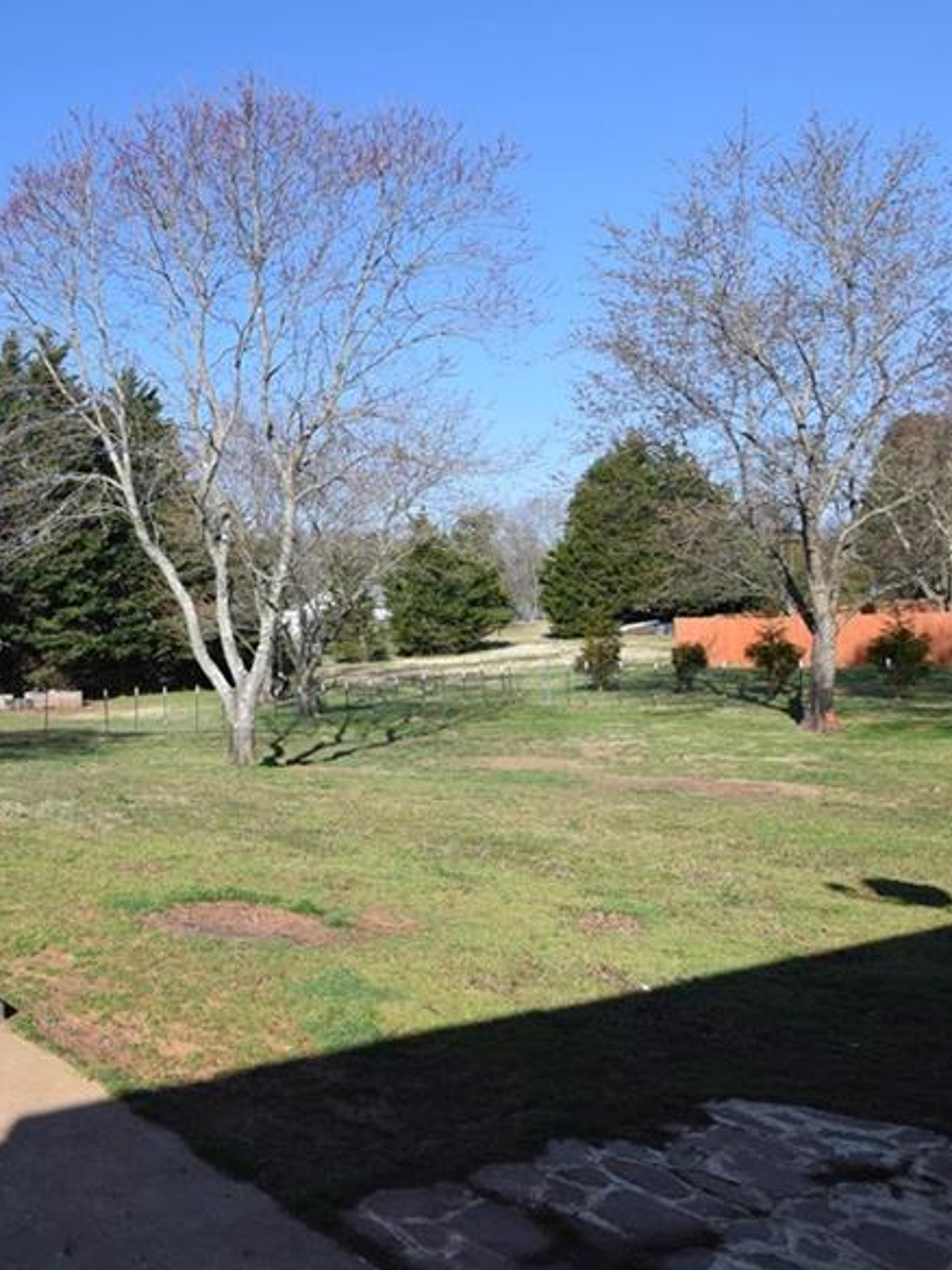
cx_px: -93
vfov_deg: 63.7
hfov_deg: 40.4
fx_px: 1021
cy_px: 603
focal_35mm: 28
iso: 200
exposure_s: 1/250
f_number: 8
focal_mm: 11
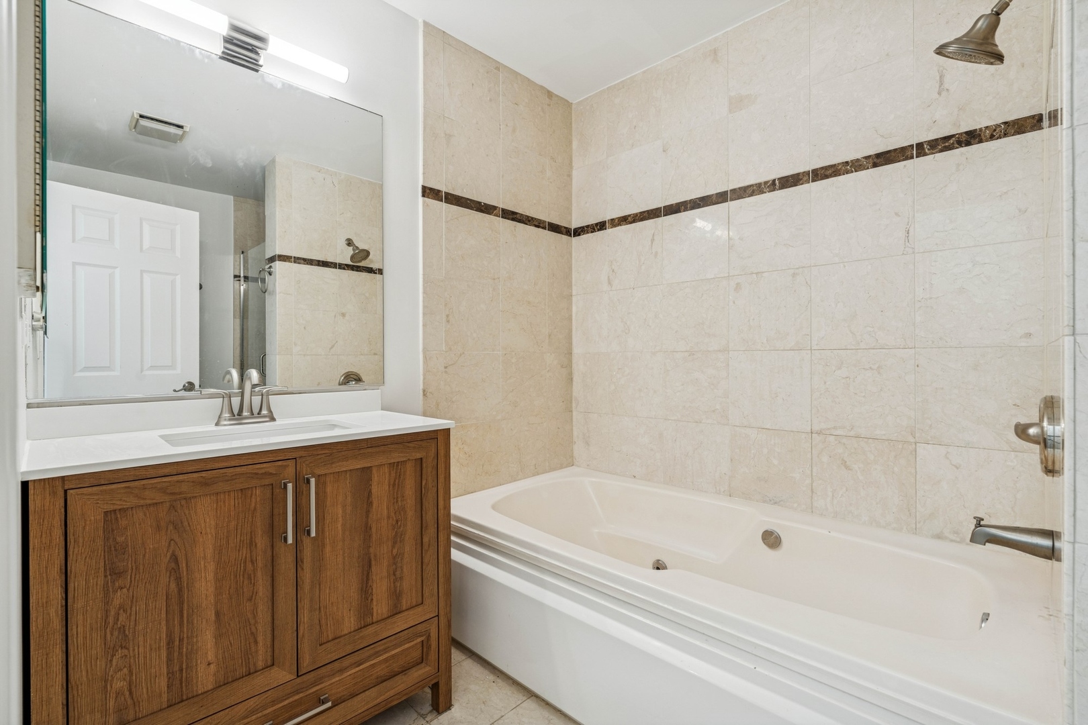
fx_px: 484
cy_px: 362
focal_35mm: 16
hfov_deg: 96.7
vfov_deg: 73.7
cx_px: 544
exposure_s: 1/13
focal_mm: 16
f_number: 8
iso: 320
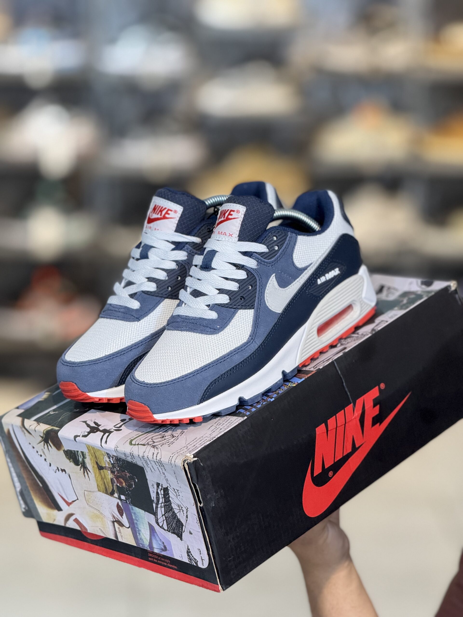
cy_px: 308
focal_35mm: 120
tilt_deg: -10.2
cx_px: 232
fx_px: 2140
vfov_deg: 16.4
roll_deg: -0.4
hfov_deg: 12.3
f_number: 2.8
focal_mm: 15.66
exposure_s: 1/100
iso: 250
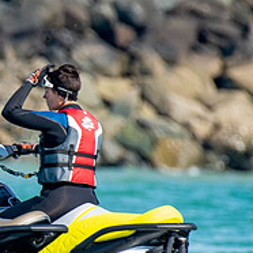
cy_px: 201
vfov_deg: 0.7
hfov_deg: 0.7
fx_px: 21532
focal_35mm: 2604
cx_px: -69
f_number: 9
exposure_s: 1/640
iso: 400
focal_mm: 600
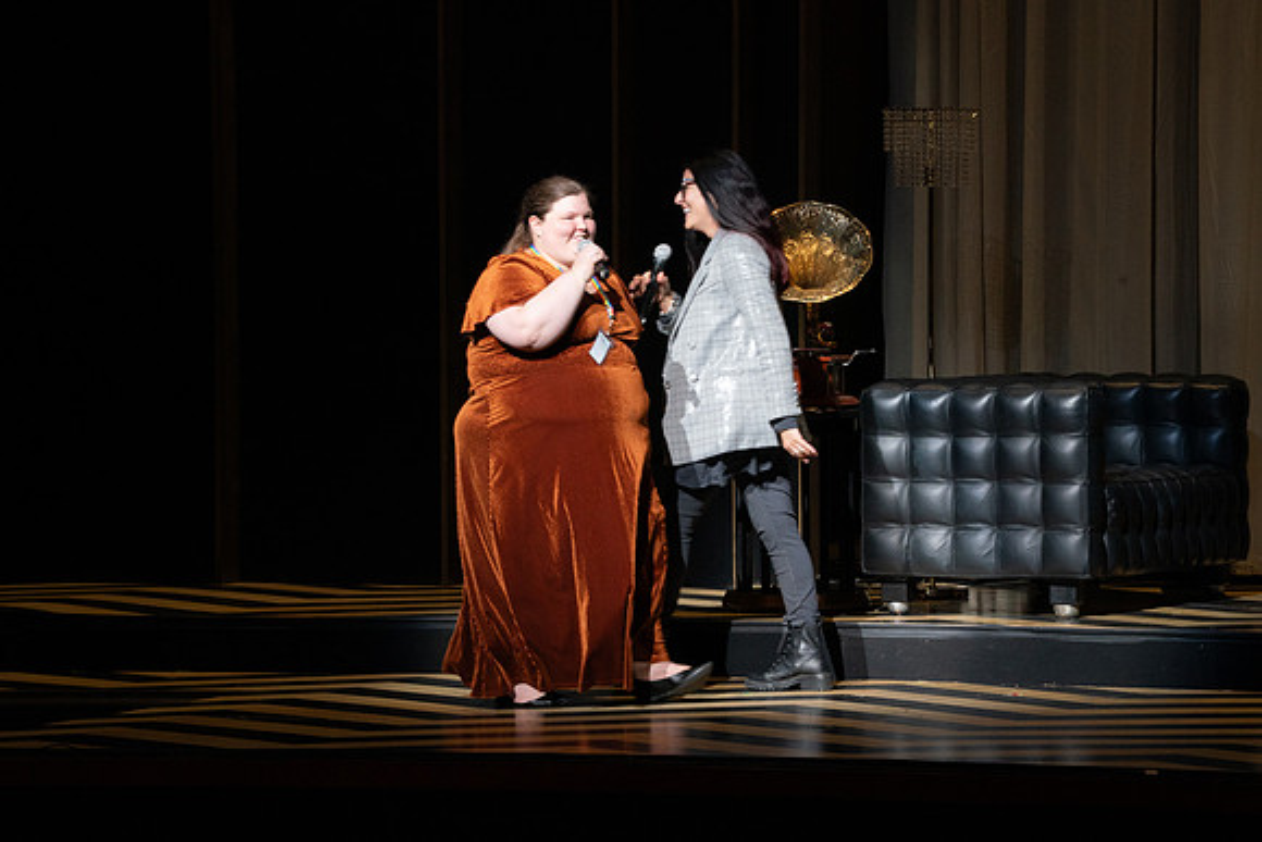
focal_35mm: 200
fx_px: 7012
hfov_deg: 10.3
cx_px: 631
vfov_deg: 6.9
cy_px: 421
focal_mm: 200
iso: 3200
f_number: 14
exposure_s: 1/160
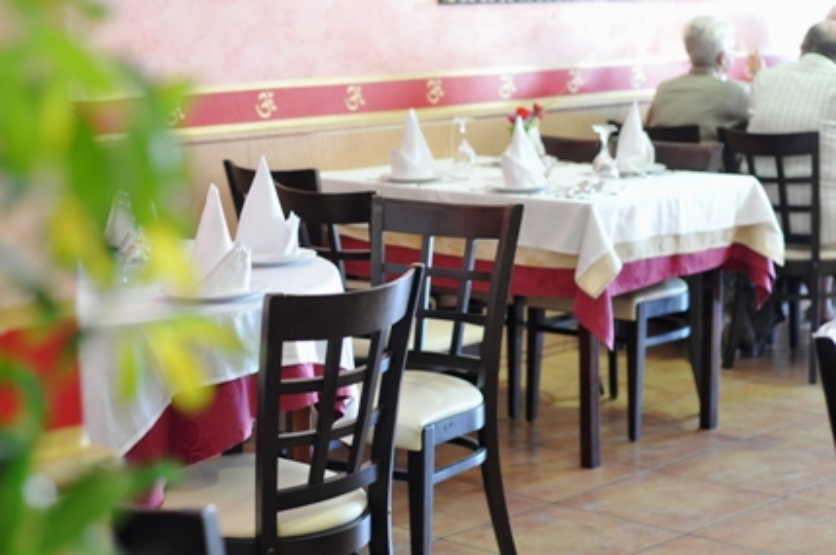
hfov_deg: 27.0
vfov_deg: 18.1
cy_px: 278
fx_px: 1740
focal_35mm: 75
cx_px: 418
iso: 800
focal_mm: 50
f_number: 3.2
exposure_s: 1/40
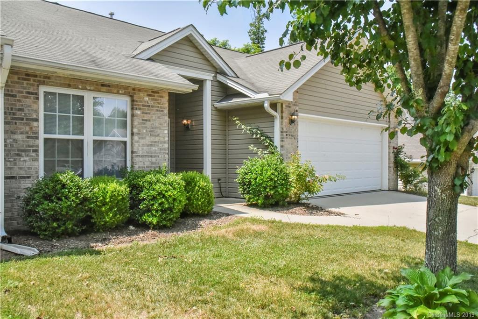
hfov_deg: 60.3
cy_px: 160
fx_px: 412
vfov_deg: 42.3
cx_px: 239
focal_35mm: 31
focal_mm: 31
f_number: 22
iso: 4000
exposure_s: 1/500
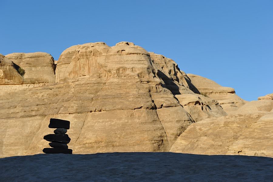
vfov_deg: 19.4
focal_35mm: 70
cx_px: 136
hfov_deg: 28.9
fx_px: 531
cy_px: 91
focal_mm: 70
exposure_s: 1/400
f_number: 10
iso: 200
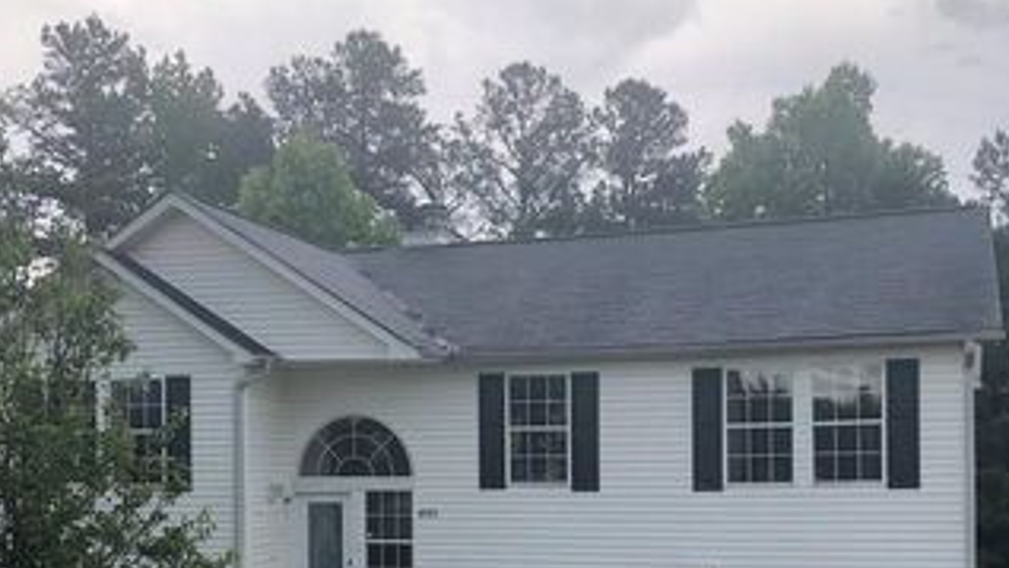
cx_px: 504
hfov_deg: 42.9
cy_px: 484
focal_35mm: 48
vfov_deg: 24.4
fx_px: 1284
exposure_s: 1/873
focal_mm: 4
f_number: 1.8
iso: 20
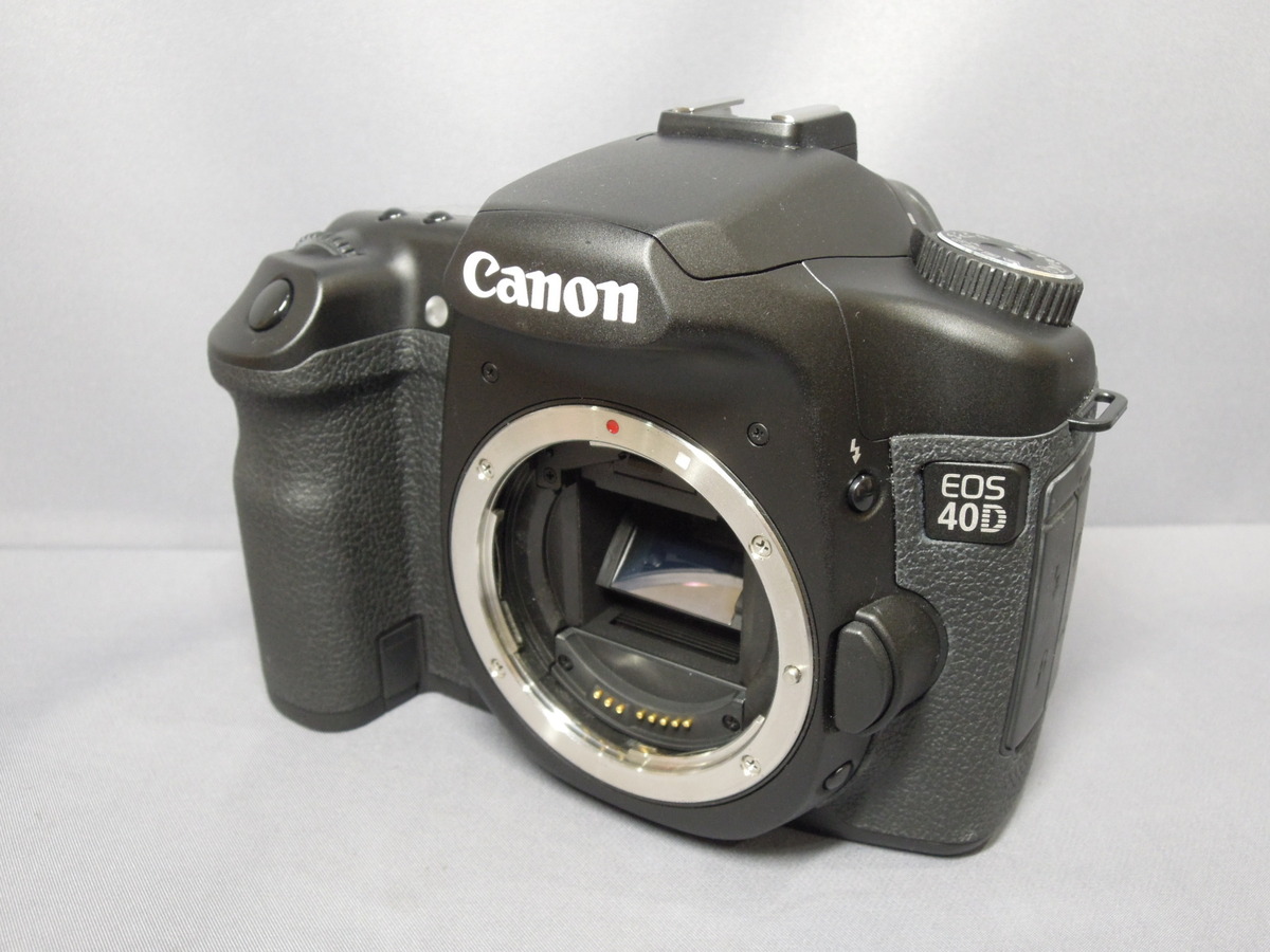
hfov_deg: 52.6
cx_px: 635
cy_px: 476
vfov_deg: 40.7
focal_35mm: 35
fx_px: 1284
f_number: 4
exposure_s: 1/20
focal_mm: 6.3
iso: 400
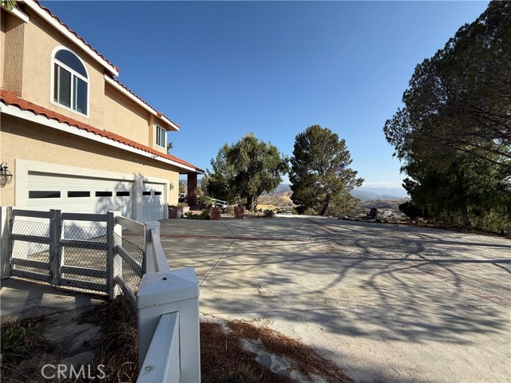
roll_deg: -0.8
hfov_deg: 102.1
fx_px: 207
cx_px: 256
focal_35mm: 14
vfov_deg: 85.7
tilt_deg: +0.3
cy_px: 192
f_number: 2.2
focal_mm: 2.22
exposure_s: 1/1656
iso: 50
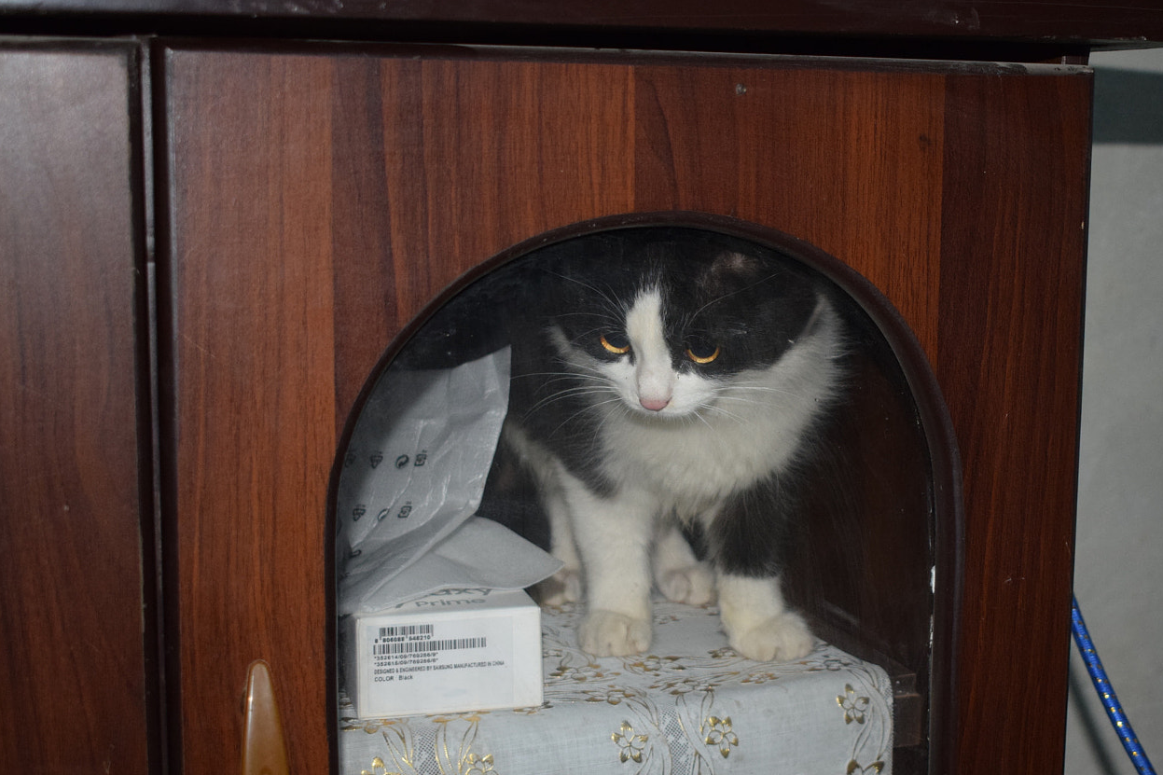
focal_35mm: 60
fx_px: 1926
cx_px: 704
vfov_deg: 22.7
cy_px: 429
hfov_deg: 33.5
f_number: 4.2
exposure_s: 1/60
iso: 1400
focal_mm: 31
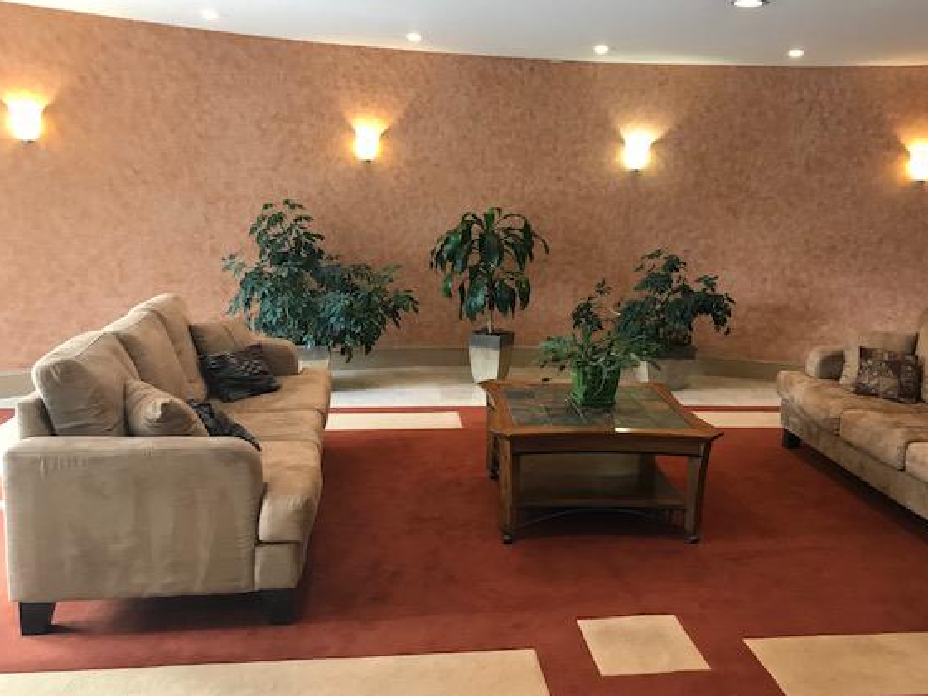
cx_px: 525
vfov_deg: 44.2
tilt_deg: -9.0
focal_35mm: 32
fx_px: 858
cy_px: 350
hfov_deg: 56.6
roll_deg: -1.6
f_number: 1.8
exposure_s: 1/15
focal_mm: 3.99
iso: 40
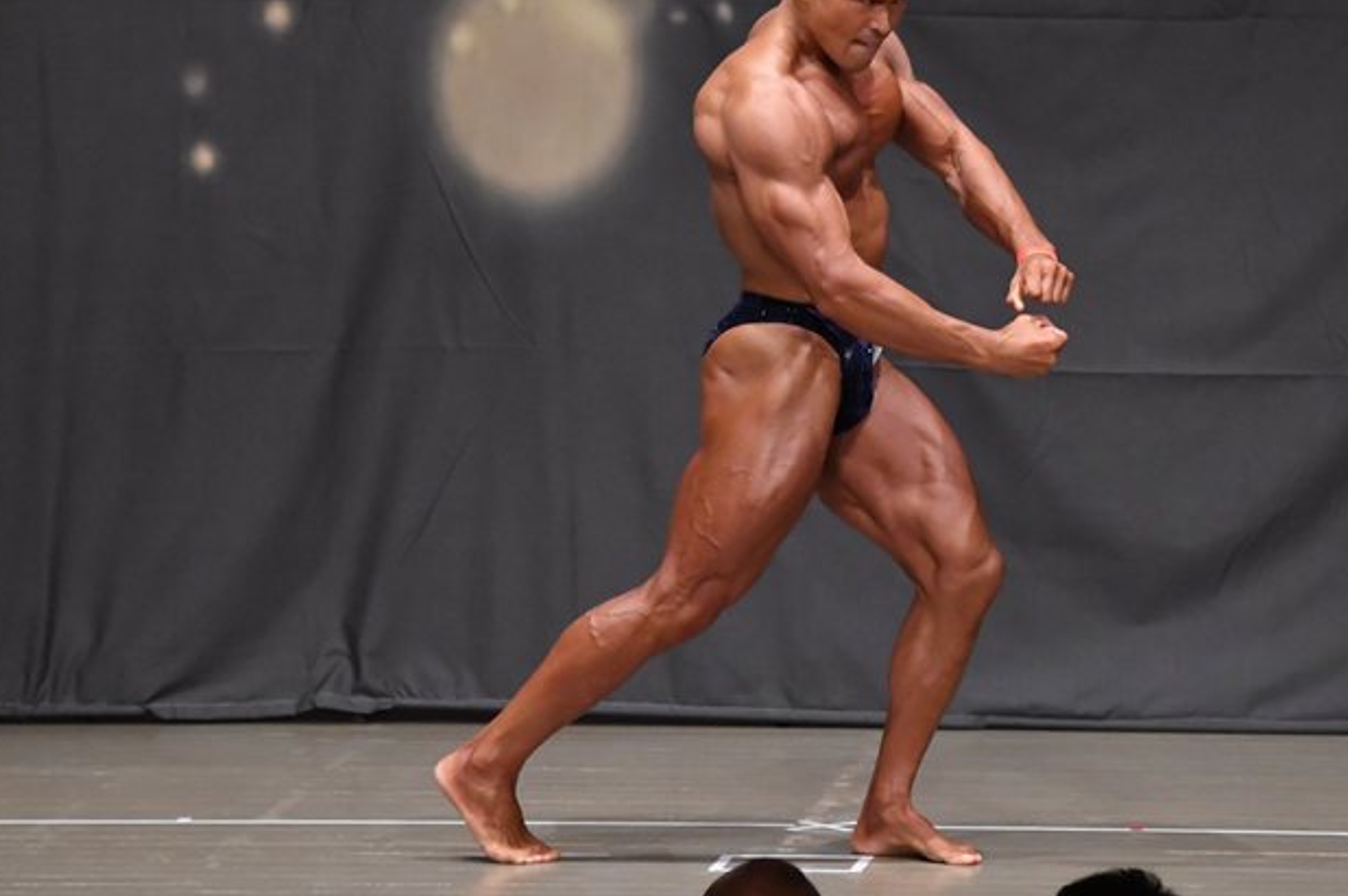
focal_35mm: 320
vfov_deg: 4.3
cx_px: 830
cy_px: 347
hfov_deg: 6.4
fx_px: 11972
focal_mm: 170
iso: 6400
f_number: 5.6
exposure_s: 1/400
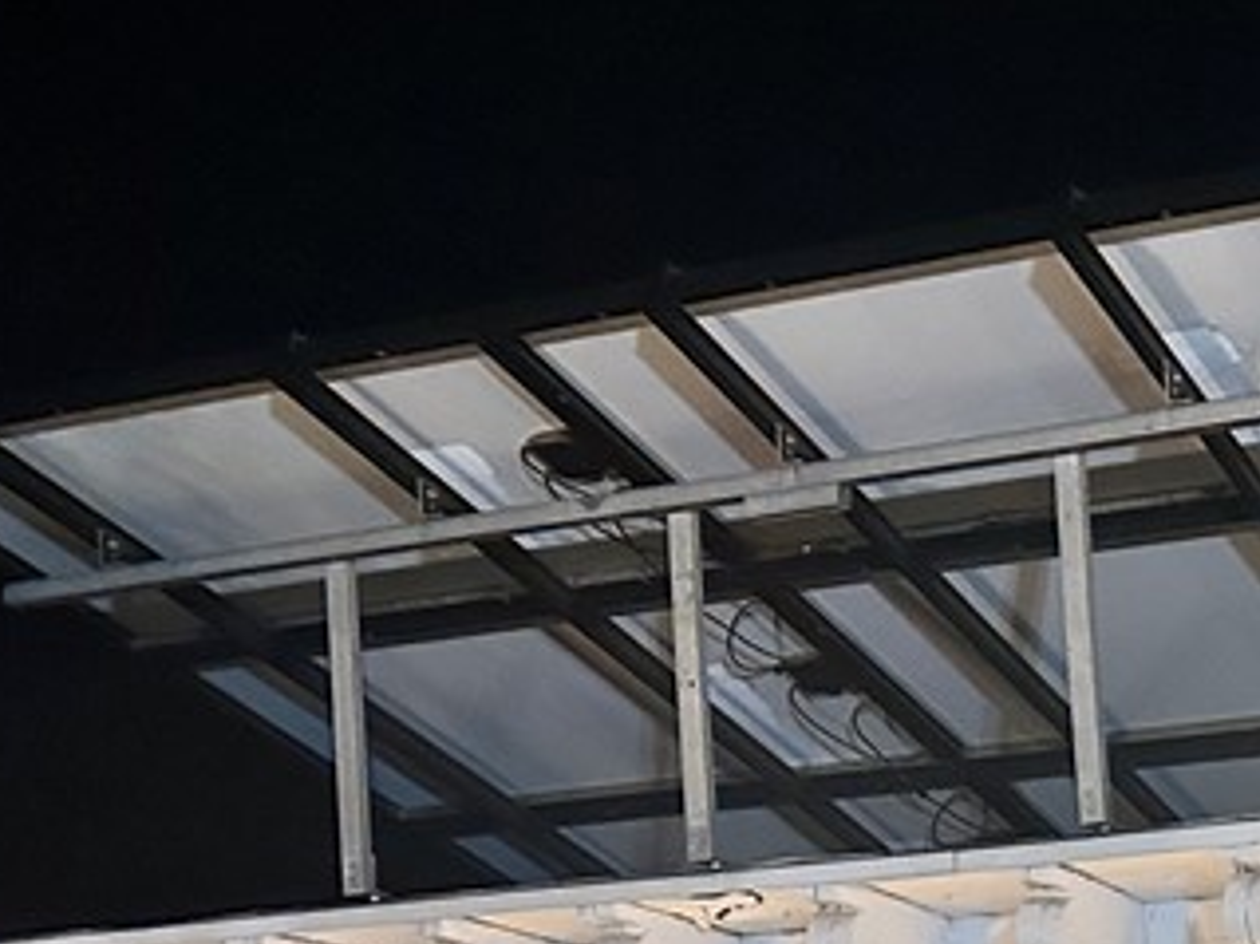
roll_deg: +1.4
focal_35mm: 77
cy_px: 1473
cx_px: 1584
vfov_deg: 17.0
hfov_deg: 22.9
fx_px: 2802
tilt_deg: -0.5
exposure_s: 1/40
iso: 800
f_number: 1.78
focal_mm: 6.86
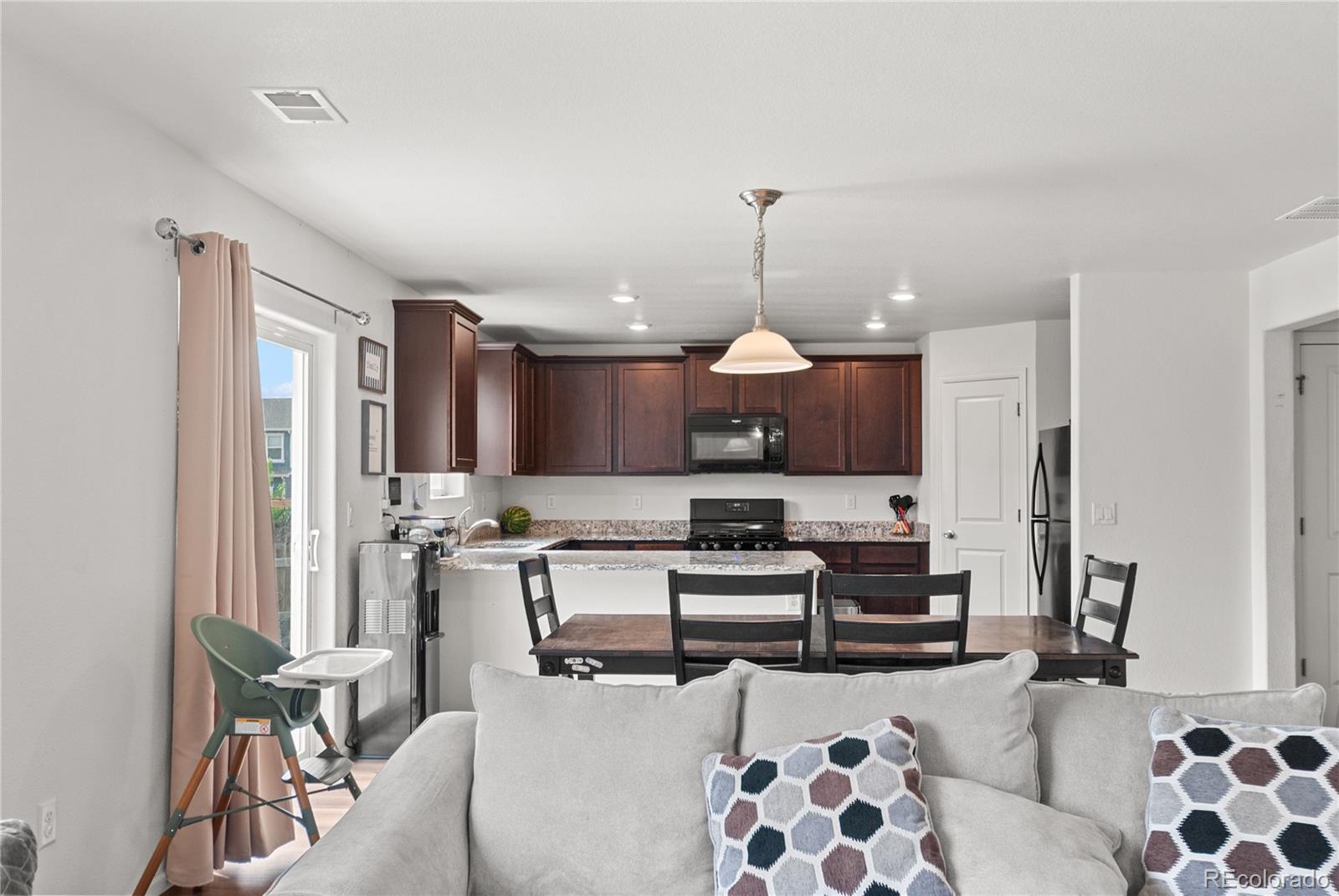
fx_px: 1340
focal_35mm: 36
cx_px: 670
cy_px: 448
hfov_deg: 53.1
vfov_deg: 36.9
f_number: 4.5
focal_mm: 24
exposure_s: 1/15
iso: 200
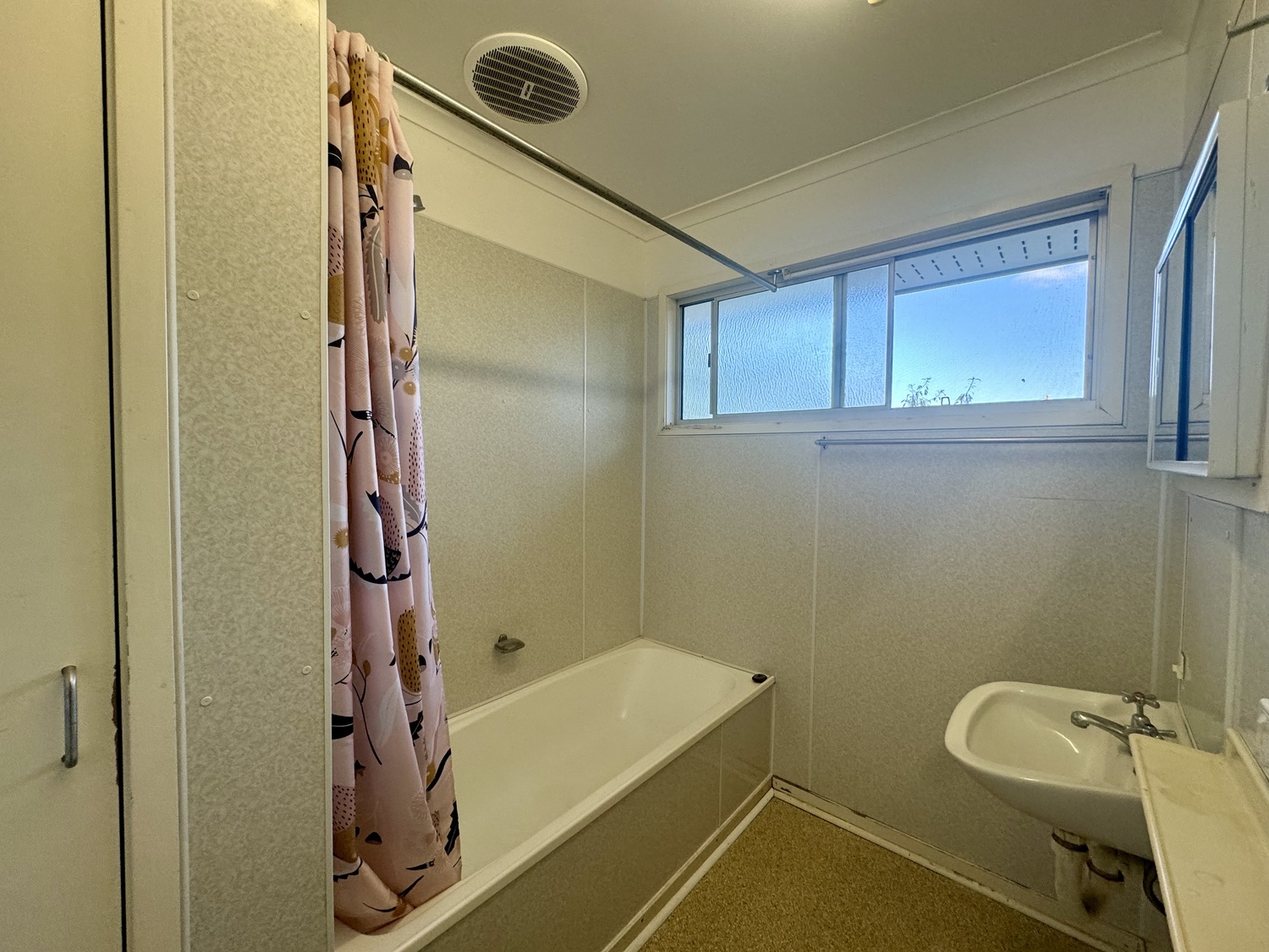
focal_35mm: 14
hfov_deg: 102.1
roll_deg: -0.1
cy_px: 476
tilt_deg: -1.6
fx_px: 513
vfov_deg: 85.7
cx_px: 634
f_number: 2.2
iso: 160
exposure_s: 1/100
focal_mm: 2.22
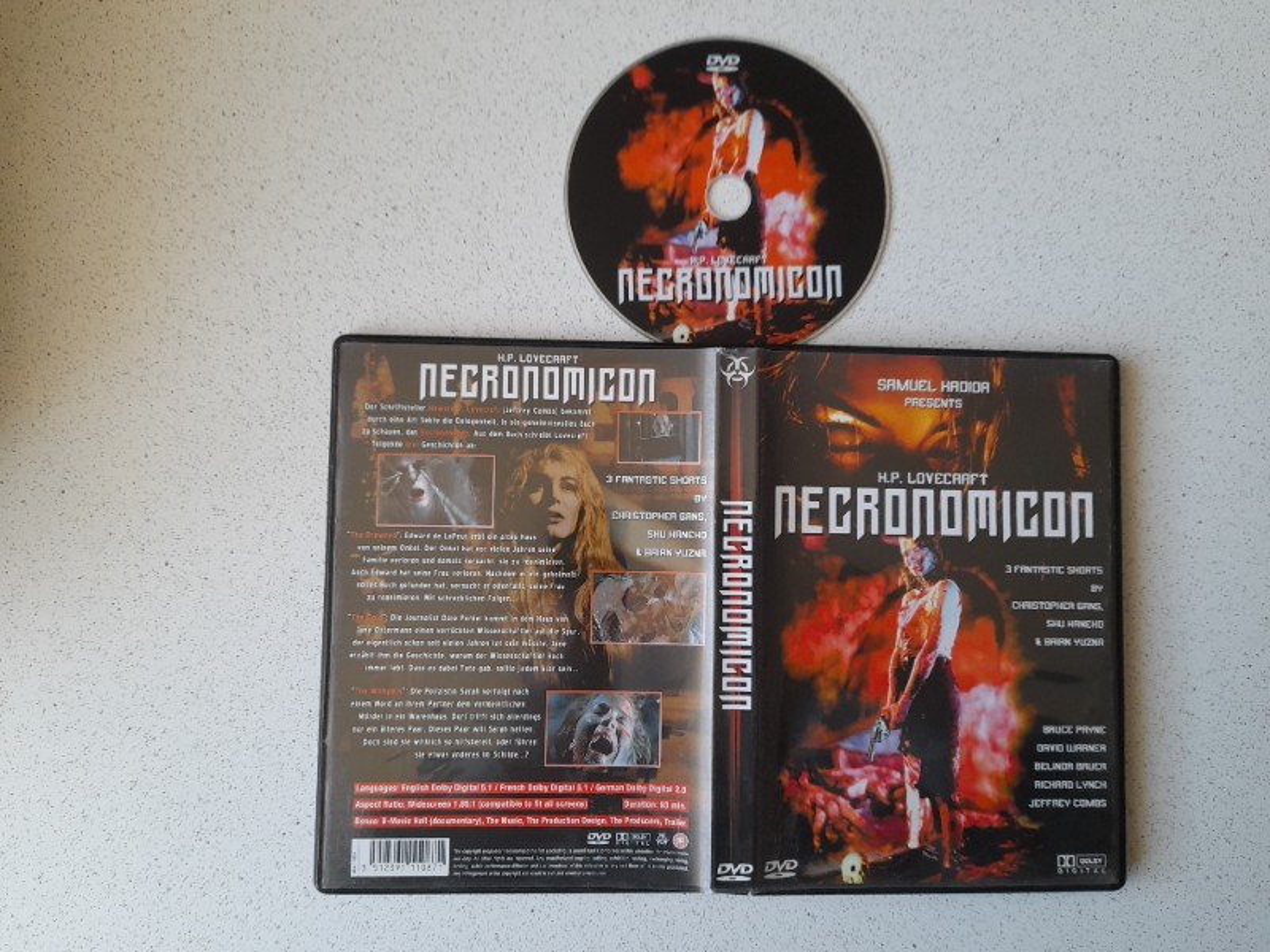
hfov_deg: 69.4
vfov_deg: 54.9
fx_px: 917
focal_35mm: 25
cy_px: 476
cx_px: 635
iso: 160
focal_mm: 4.6
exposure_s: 1/50
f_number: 2
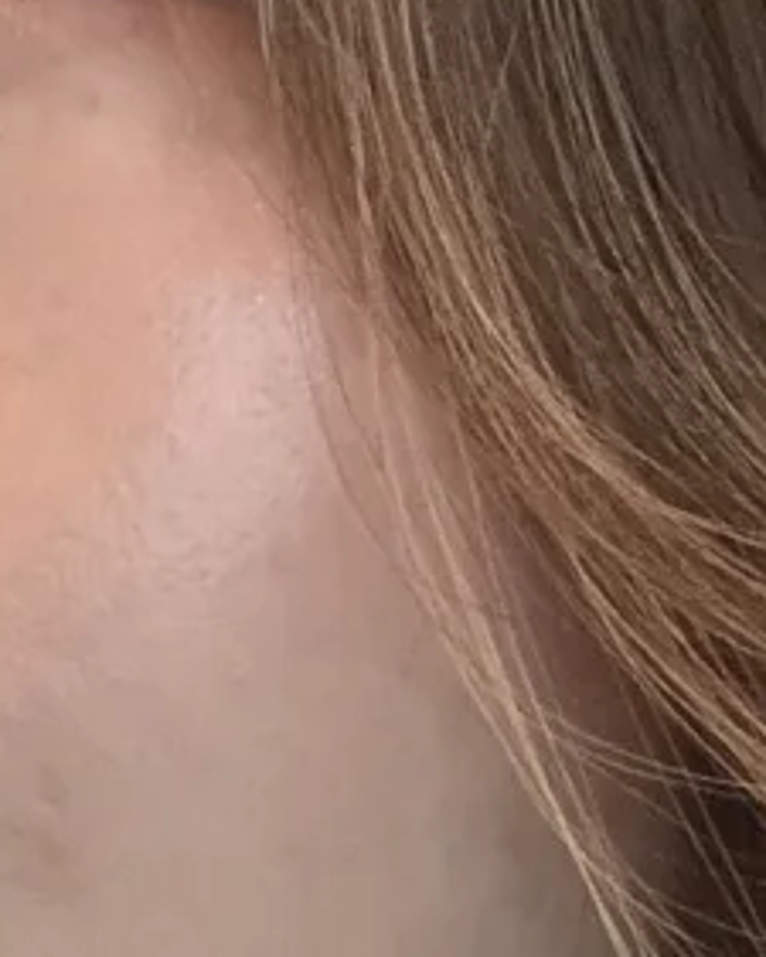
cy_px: 998
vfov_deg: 12.7
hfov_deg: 9.8
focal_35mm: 150
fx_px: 4248
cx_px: -592
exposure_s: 1/25
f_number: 1.9
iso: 500
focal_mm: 2.71
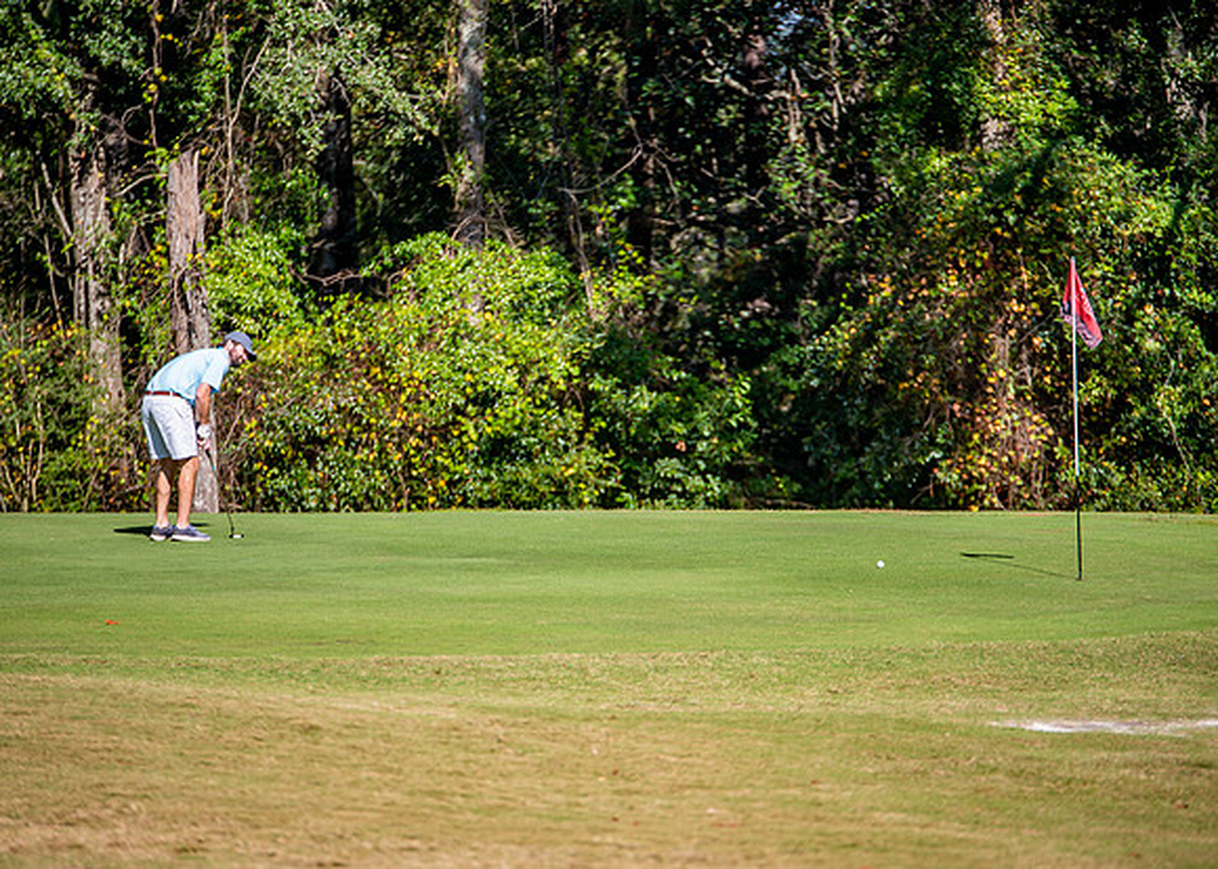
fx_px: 7630
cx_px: 584
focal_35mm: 221
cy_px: 458
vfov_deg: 6.5
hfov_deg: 9.1
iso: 100
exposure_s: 1/1250
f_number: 2.8
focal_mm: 200
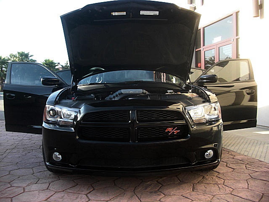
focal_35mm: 36
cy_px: 101
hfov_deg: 51.4
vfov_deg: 39.7
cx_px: 134
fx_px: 280
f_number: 2.8
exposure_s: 1/100
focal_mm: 6.3
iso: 50
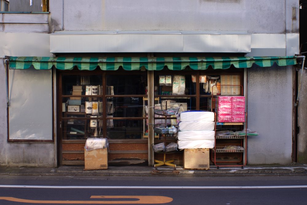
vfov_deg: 31.9
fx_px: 358
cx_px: 154
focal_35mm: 42
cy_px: 102
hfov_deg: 46.4
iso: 100
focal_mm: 28
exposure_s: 1/80
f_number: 5.6
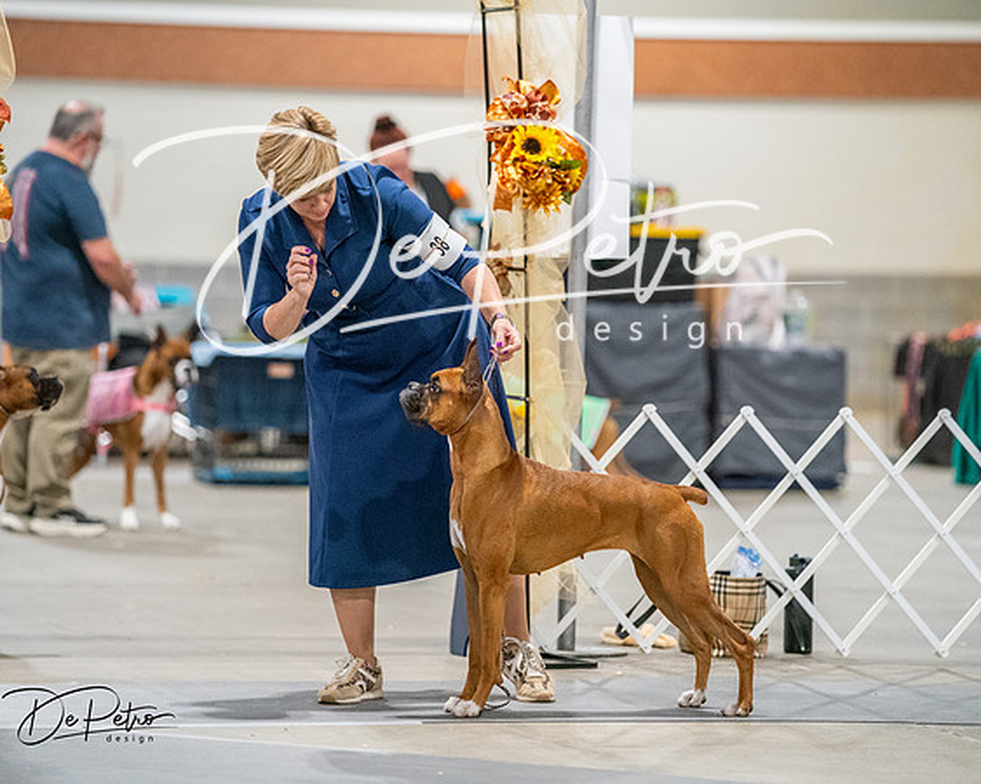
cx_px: 490
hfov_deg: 9.2
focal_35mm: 209
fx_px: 6080
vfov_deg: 7.4
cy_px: 392
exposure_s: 1/250
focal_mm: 186
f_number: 3.2
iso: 6400
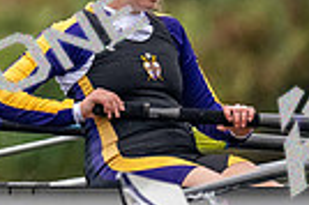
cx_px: 81
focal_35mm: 2605
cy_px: -22
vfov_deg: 0.5
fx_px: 22332
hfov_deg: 0.8
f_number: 4
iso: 3200
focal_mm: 600
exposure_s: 1/2500
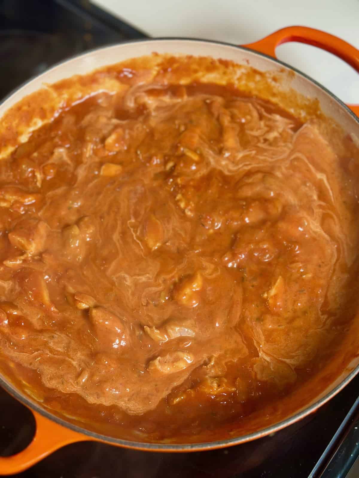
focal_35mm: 48
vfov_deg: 39.7
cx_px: 180
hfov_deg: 30.3
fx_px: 664
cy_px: 239
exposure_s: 1/60
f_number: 1.8
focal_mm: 6.9
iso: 100
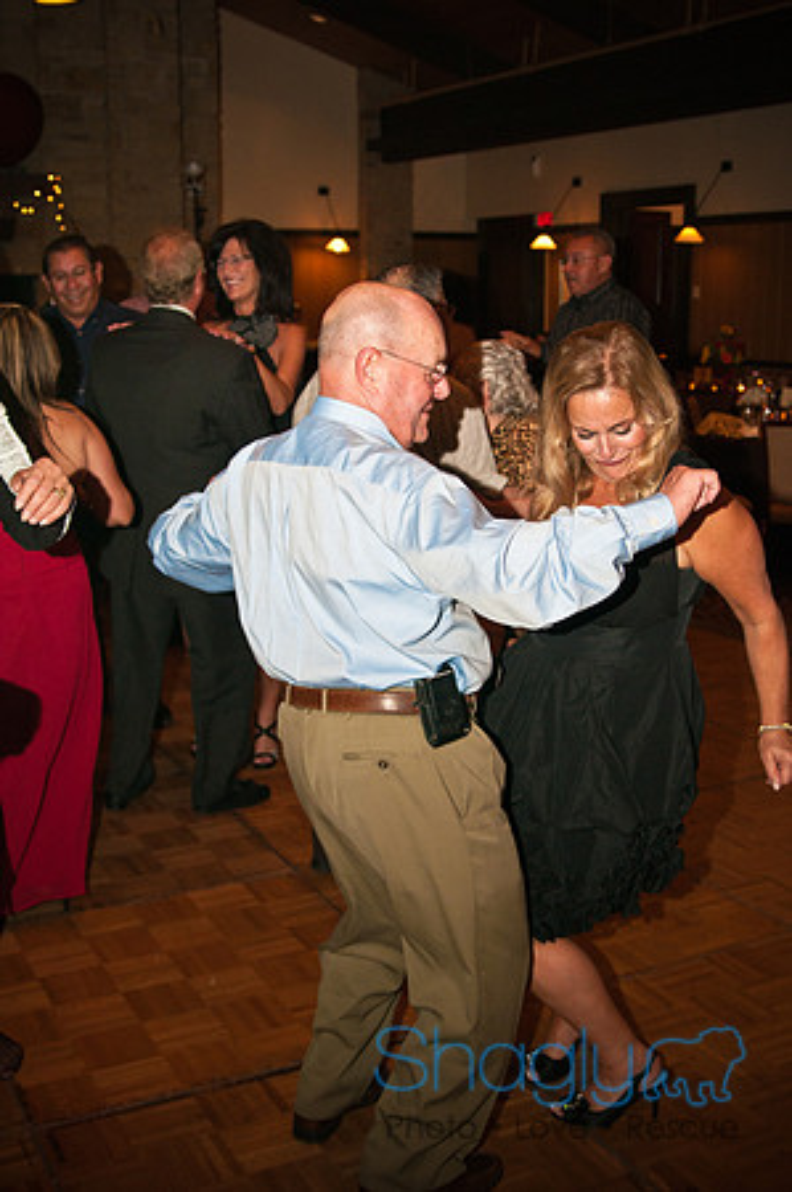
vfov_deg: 46.4
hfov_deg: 31.8
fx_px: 1389
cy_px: 596
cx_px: 396
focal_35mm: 42
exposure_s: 1/200
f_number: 3.2
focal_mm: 28
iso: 400
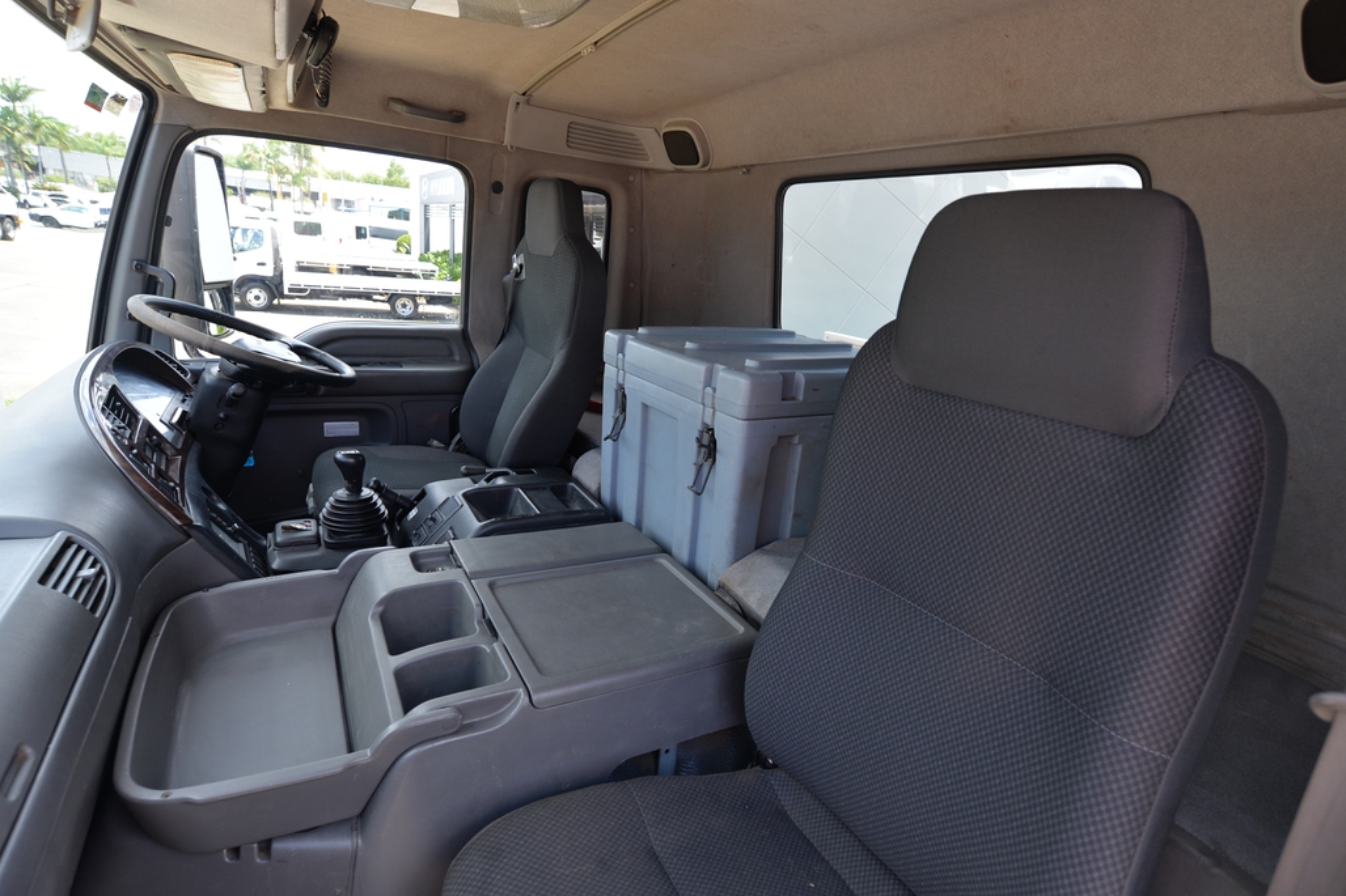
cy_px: 448
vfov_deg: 67.4
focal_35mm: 18
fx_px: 673
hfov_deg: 90.0
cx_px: 673
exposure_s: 1/125
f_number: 5.6
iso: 280
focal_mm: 18
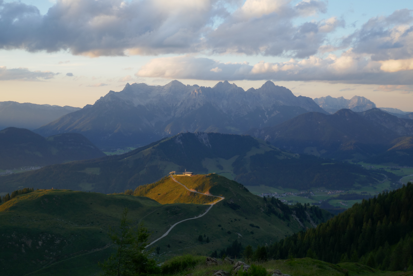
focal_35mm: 43
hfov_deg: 45.4
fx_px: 493
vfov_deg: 31.2
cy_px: 138
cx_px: 206
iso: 125
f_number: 3.9
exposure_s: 1/160
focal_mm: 15.6
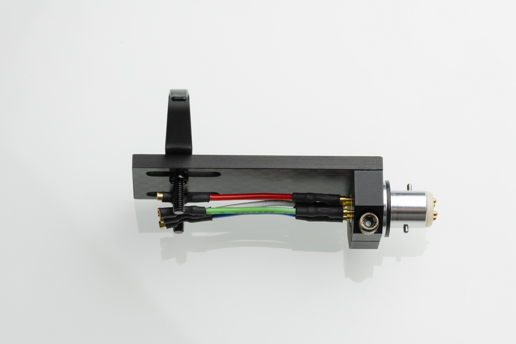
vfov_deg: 13.0
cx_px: 258
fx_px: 1505
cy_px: 172
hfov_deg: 19.5
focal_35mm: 105
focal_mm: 105
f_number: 29
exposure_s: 1/125
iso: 100
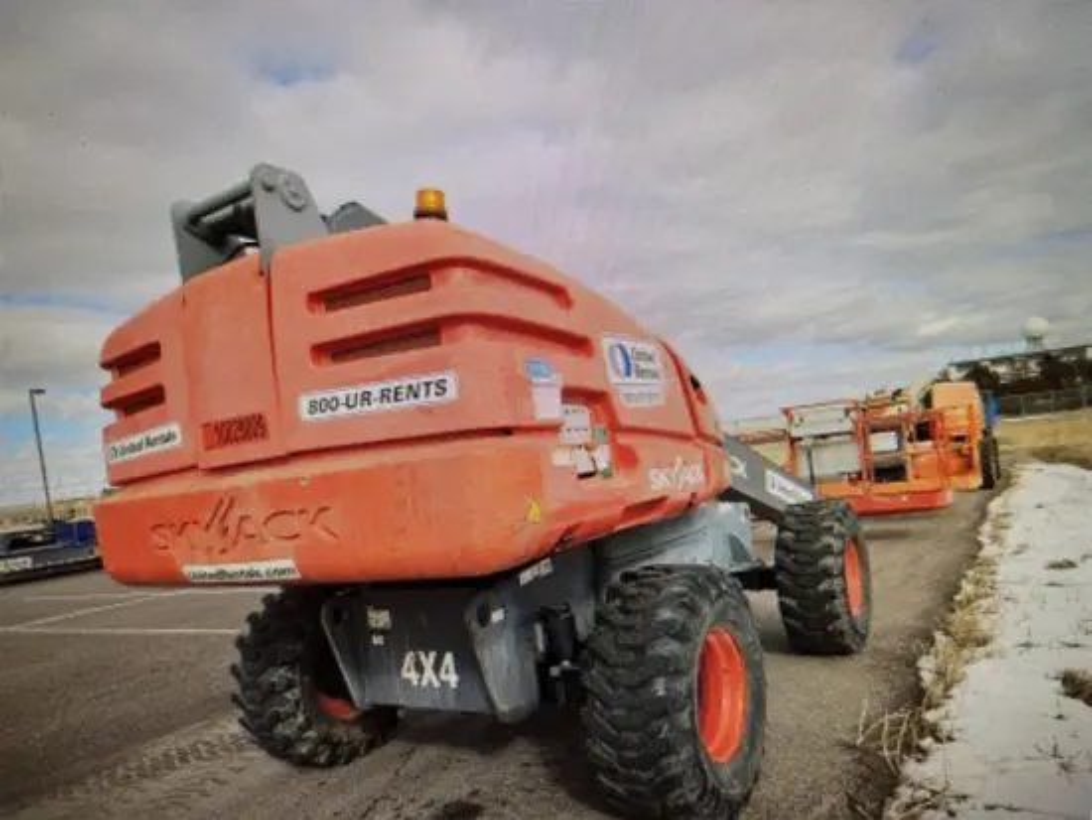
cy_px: 410
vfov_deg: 53.1
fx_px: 821
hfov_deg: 67.3
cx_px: 546
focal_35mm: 26
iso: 125
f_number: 1.6
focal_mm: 5.1
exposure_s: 1/120
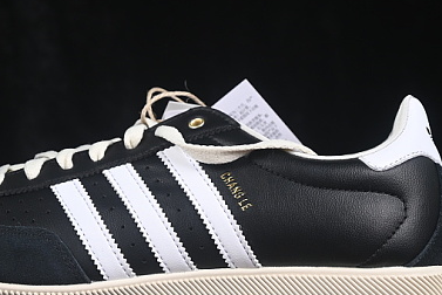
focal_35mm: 159
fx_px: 1954
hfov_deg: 12.9
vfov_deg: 8.6
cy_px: 107
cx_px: 168
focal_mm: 50
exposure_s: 1/60
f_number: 6.3
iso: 160
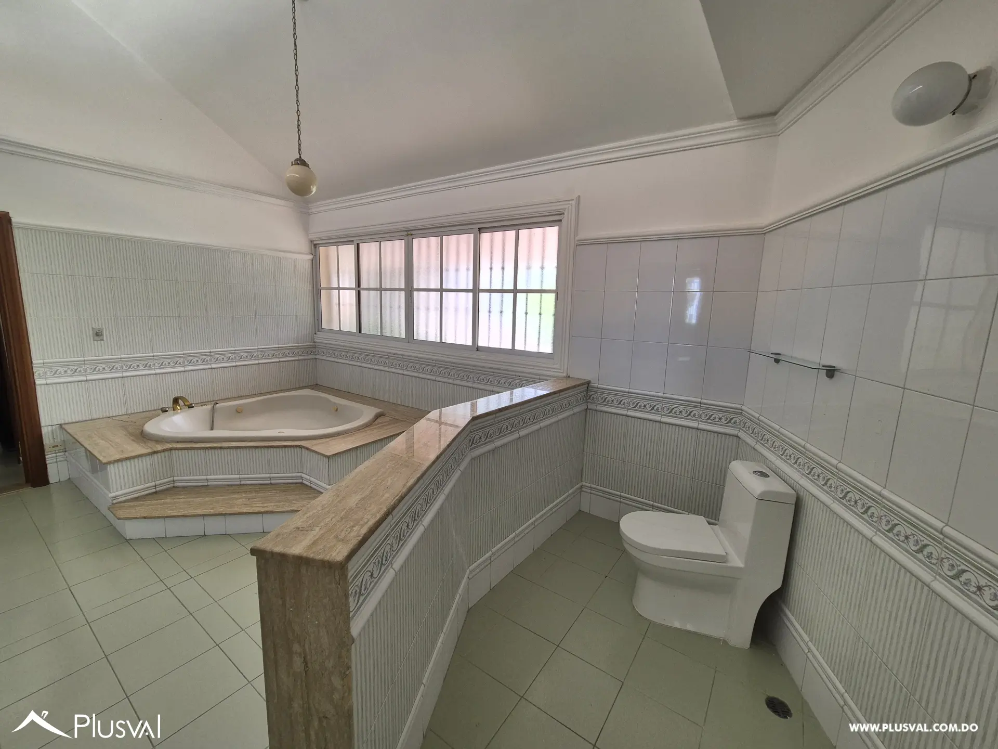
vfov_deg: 89.9
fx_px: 375
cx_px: 499
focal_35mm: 13
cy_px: 374
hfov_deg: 106.2
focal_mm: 2.2
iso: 80
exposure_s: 1/120
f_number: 2.2
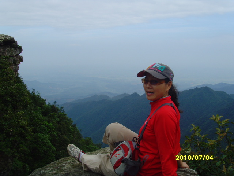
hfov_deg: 47.9
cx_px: 117
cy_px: 88
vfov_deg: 36.8
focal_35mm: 39
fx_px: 264
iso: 80
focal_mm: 6.6
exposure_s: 1/250
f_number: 6.3
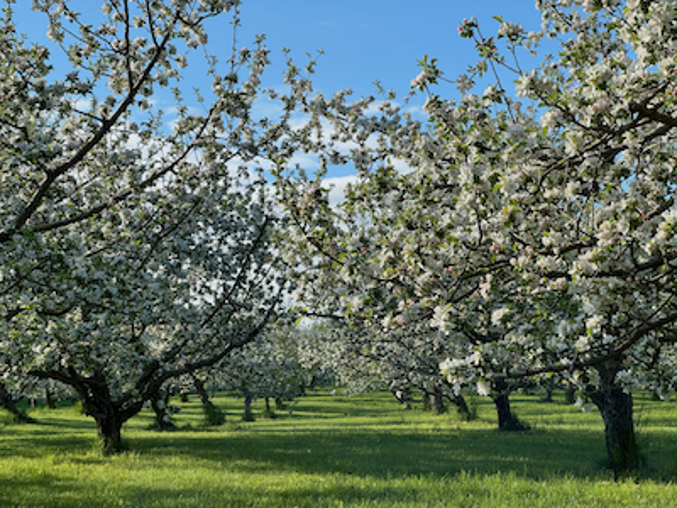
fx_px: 1506
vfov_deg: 19.1
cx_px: 338
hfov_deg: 25.3
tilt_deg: +8.7
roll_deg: -0.3
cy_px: 254
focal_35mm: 77
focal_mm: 9
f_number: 2.8
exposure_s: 1/362
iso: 25
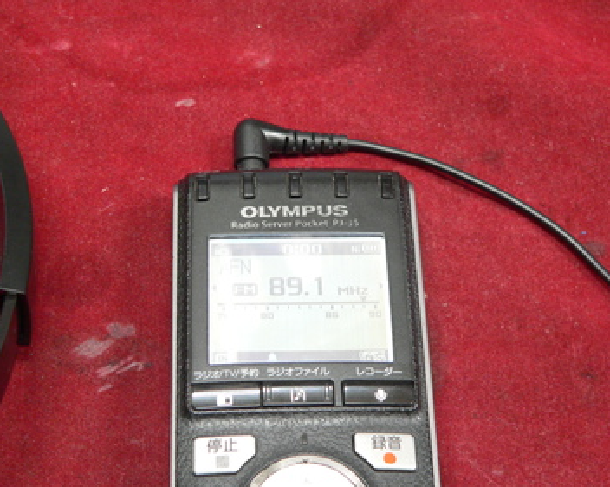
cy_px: 244
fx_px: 1389
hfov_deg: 24.8
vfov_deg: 19.9
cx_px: 289
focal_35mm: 77
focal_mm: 12.1
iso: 200
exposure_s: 1/10
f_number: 2.8
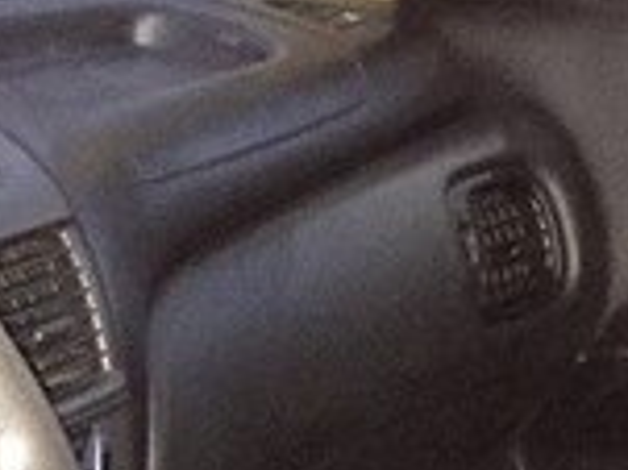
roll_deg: -2.6
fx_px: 2302
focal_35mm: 127
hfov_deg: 15.0
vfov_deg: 11.2
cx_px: -125
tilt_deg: -21.0
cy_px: 726
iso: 1250
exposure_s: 1/17
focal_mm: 4.15
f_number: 2.2
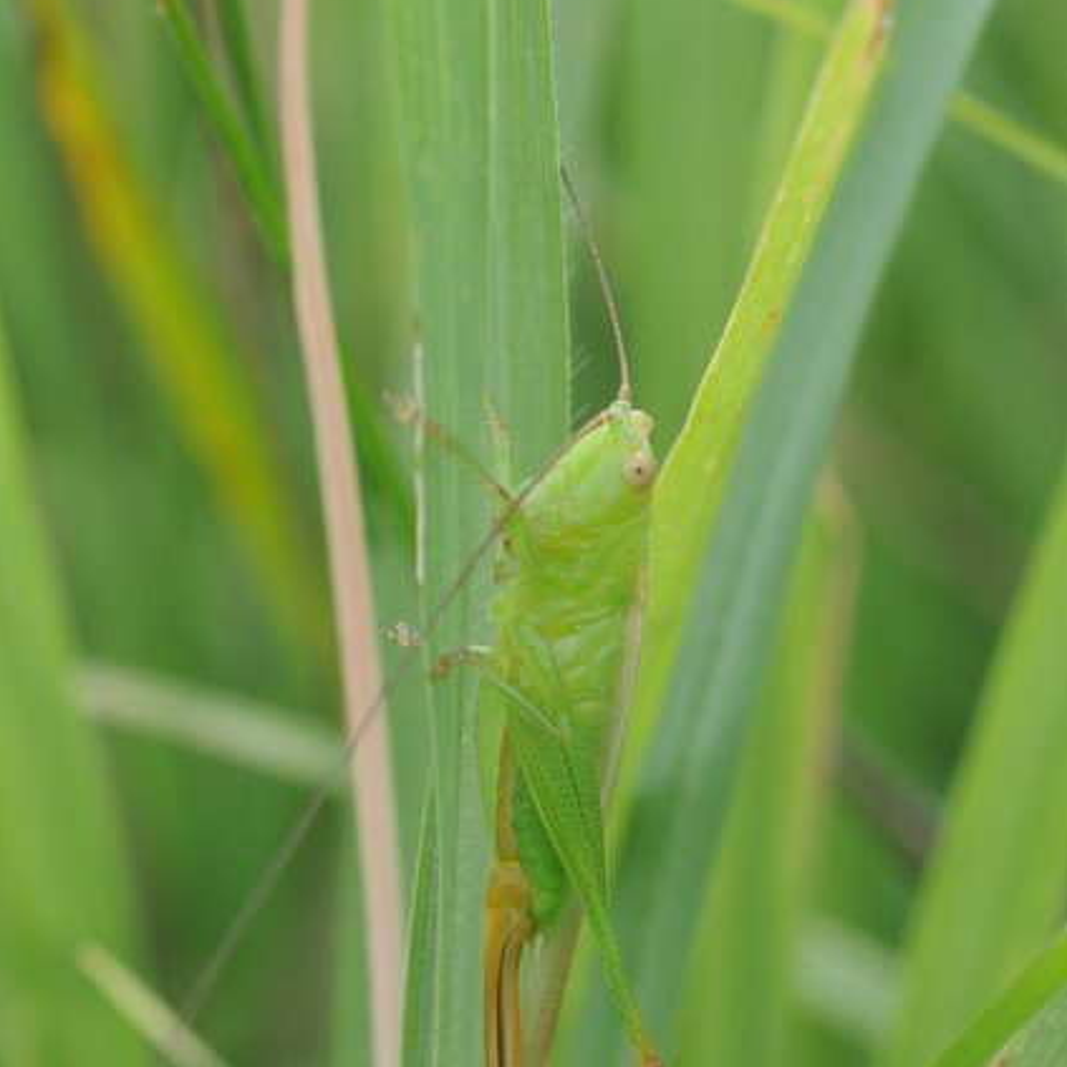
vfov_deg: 8.6
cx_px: 532
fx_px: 7067
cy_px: 767
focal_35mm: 203
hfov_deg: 8.6
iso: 400
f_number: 10
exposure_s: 1/320
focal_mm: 105
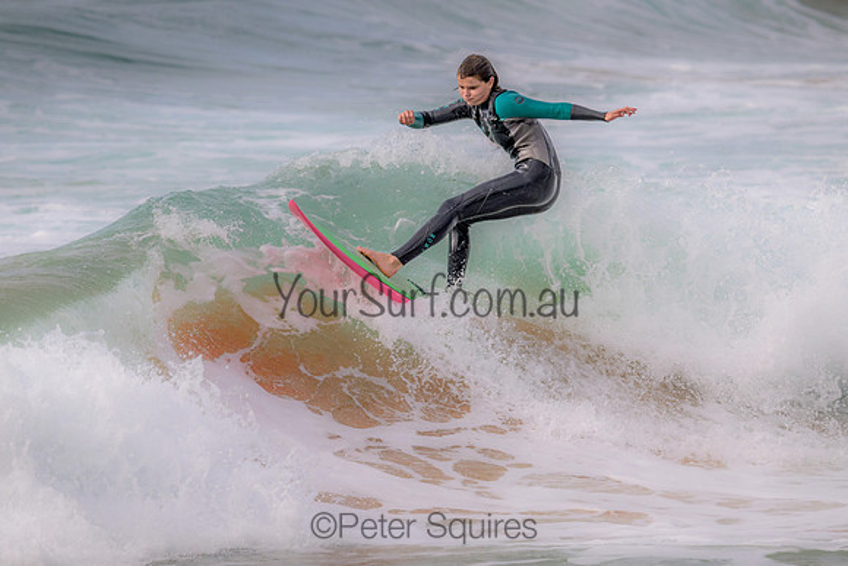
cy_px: 325
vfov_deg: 2.6
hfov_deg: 3.9
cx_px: 484
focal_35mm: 529
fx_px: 12464
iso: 1100
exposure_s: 1/2000
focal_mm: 460
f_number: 10
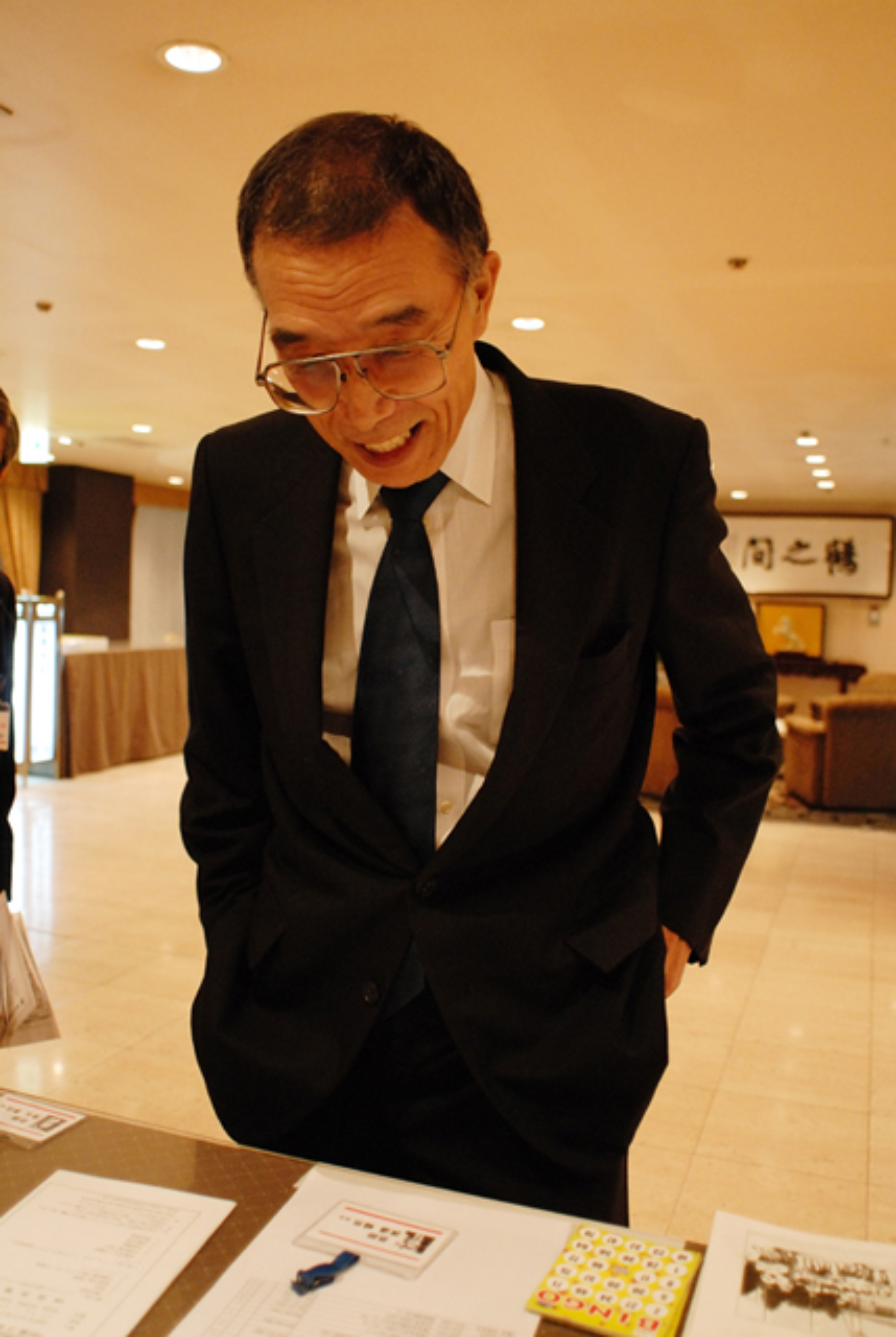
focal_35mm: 30
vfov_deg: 61.8
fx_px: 1116
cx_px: 448
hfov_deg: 43.8
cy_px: 668
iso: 800
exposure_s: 1/25
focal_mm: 20
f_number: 2.8
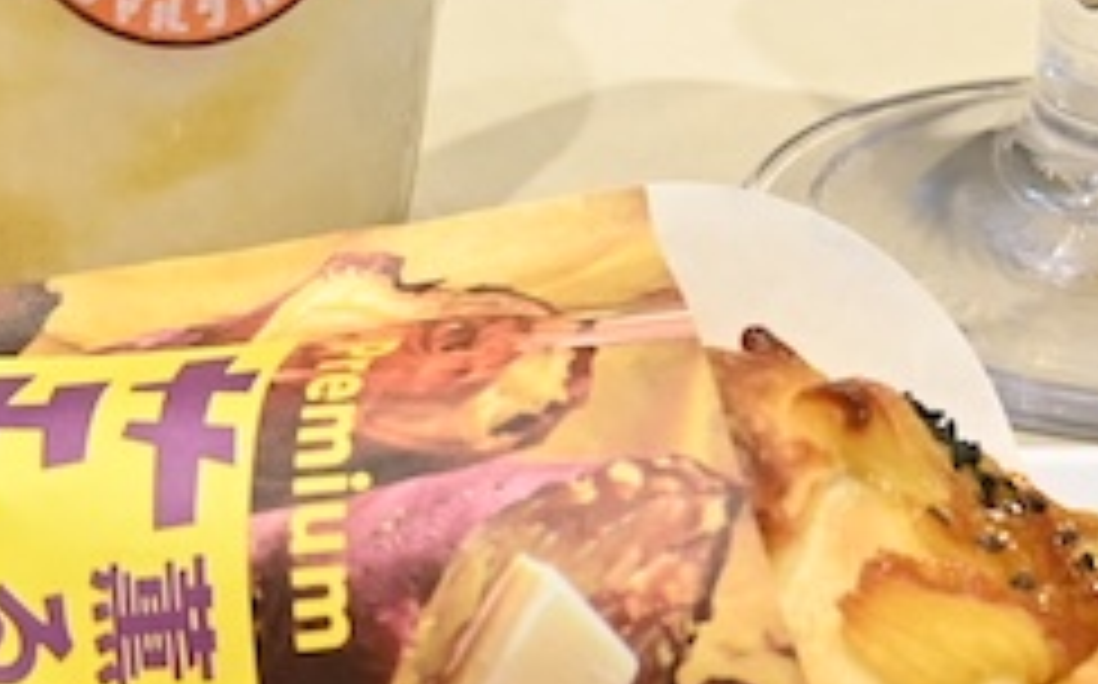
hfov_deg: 8.3
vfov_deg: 5.2
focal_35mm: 251
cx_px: 180
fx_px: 7504
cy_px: -223
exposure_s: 1/160
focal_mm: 60
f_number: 9
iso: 8000
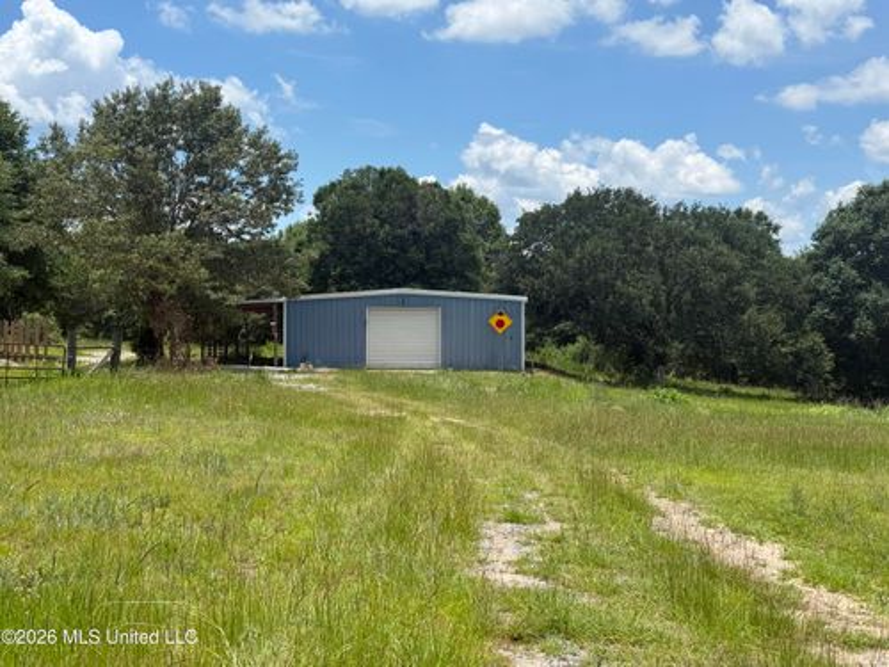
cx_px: 444
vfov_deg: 30.3
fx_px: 1233
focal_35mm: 48
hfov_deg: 39.7
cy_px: 334
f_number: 1.78
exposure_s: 1/4329
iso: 64
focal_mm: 6.76
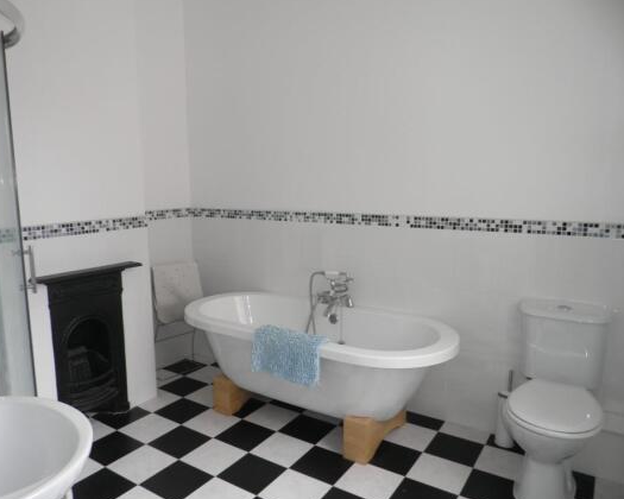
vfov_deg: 54.9
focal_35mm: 26
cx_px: 293
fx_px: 480
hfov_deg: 66.0
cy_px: 251
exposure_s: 1/30
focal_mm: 4.3
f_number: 3.3
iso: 80
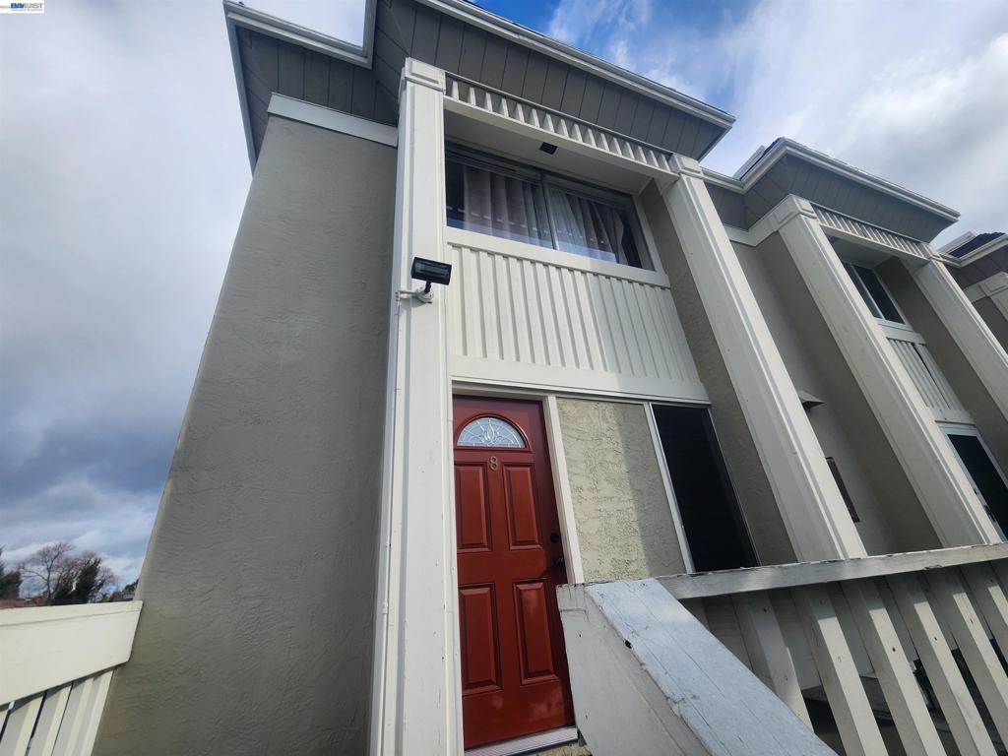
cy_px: 378
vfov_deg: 89.9
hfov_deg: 106.2
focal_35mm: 13
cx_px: 504
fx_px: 379
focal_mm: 2.2
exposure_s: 1/1628
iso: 50
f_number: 2.2
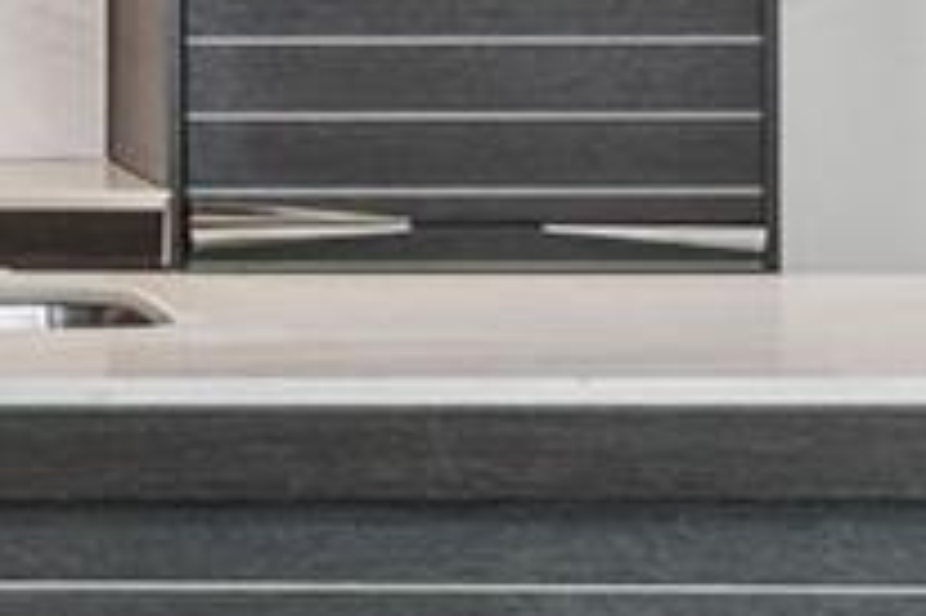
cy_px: 130
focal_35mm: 171
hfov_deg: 11.4
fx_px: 4395
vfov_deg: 8.0
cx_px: -580
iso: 400
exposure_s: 1/50
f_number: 8
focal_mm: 15
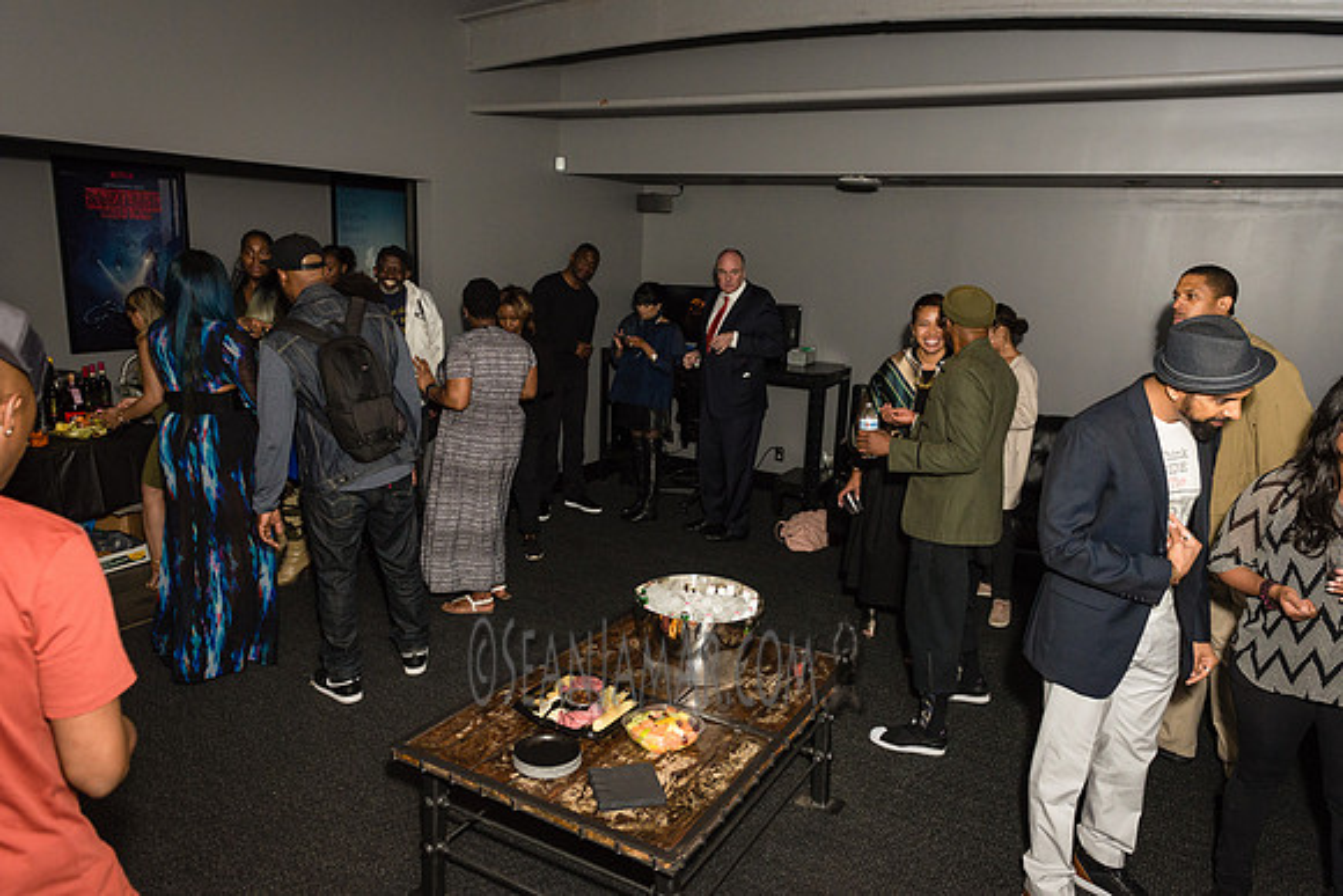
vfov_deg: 51.4
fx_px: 930
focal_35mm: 25
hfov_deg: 71.6
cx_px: 672
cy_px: 448
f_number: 4.5
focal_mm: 24
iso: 1600
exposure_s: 1/400
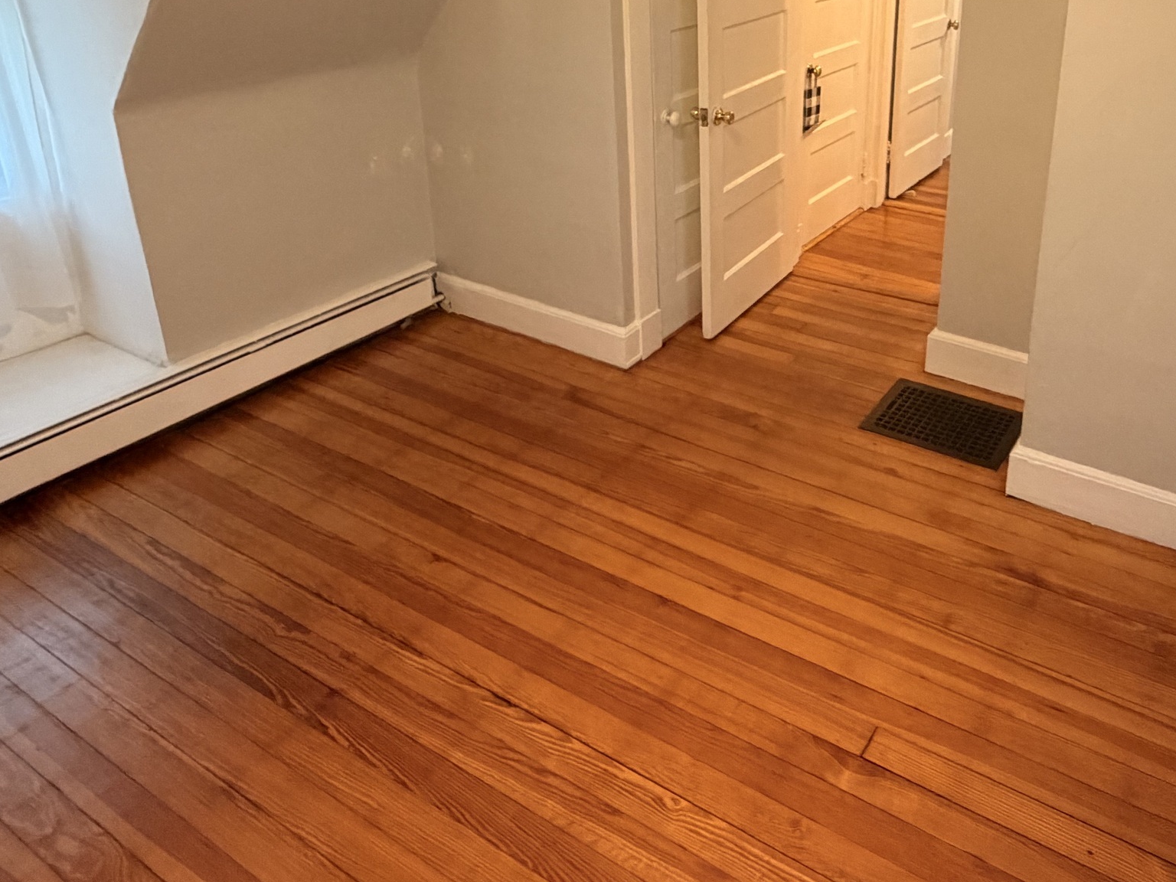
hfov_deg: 61.9
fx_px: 951
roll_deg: -1.2
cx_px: 783
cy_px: 199
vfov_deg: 47.5
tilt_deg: -19.5
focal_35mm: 28
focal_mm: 2.22
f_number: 2.2
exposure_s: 1/60
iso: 320
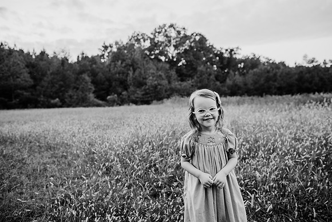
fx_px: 221
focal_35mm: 24
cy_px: 111
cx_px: 166
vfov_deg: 53.2
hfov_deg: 73.7
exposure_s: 1/500
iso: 400
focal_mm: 24
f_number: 2.8
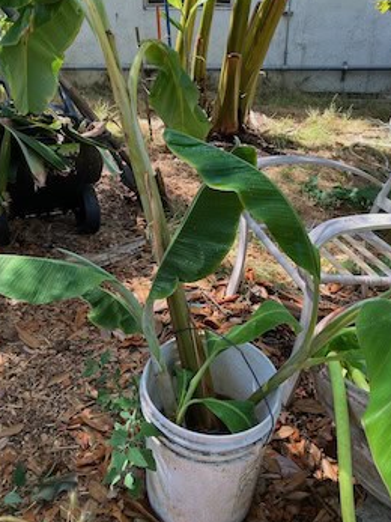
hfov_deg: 45.4
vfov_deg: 58.3
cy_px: 244
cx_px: 197
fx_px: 467
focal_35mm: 31
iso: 20
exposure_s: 1/124
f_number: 1.8
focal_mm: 4
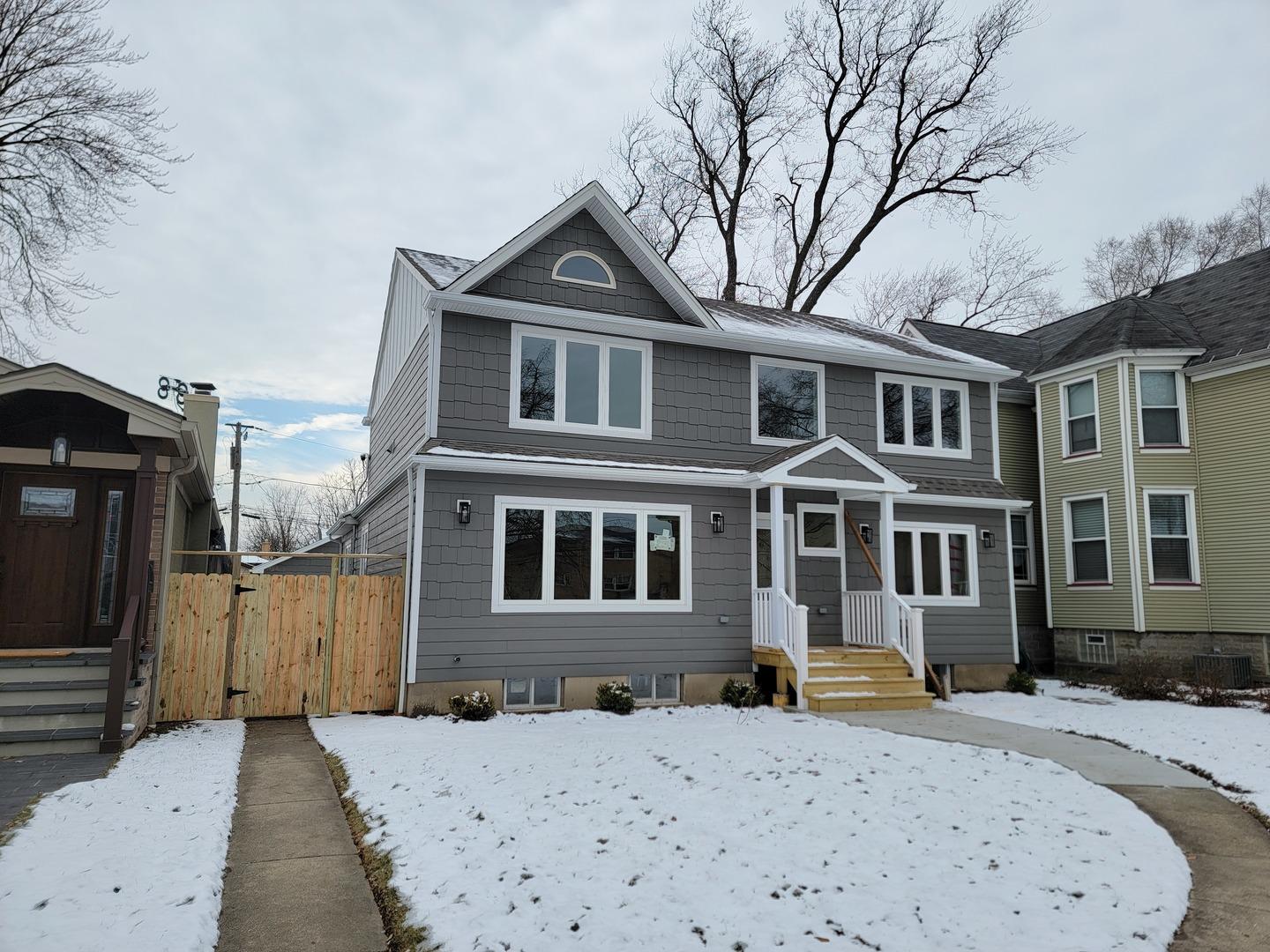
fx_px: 881
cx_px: 635
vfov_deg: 56.8
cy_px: 476
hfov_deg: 71.6
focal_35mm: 24
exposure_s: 1/497
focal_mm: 6.7
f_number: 1.8
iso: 16
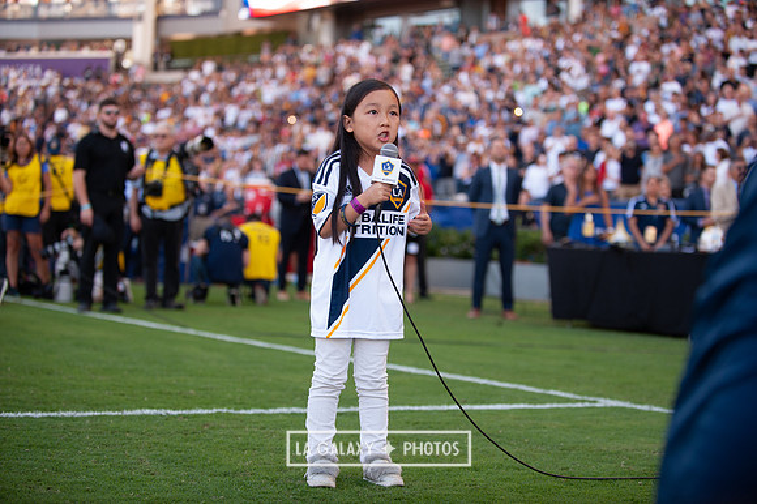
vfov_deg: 19.4
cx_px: 378
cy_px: 252
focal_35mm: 70
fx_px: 1471
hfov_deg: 28.9
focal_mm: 70
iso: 800
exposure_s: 1/1250
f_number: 2.8
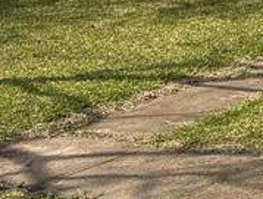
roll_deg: +0.6
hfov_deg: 11.4
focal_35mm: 137
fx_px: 1043
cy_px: -68
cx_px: 667
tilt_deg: -2.7
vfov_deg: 10.6
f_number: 1.78
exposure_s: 1/5319
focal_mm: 6.76
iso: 80
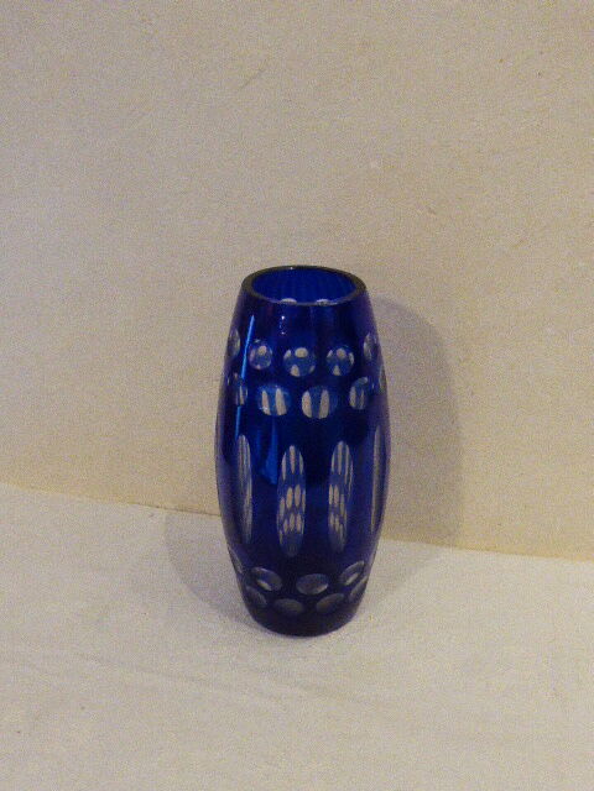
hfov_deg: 36.0
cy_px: 396
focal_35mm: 40
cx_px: 297
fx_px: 915
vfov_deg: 46.8
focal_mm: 6.9
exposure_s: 1/30
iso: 1600
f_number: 3.9
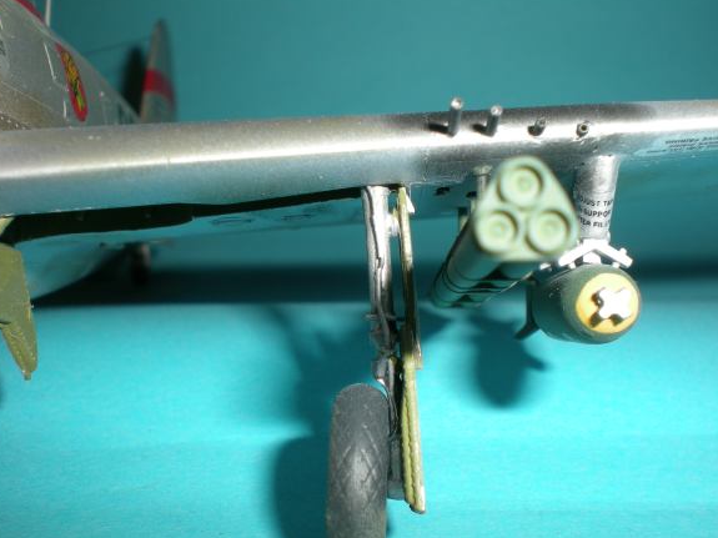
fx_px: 1016
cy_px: 291
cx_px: 381
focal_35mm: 49
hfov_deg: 38.9
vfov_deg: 29.7
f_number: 4.9
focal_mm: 7.4
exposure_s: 1/60
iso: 50
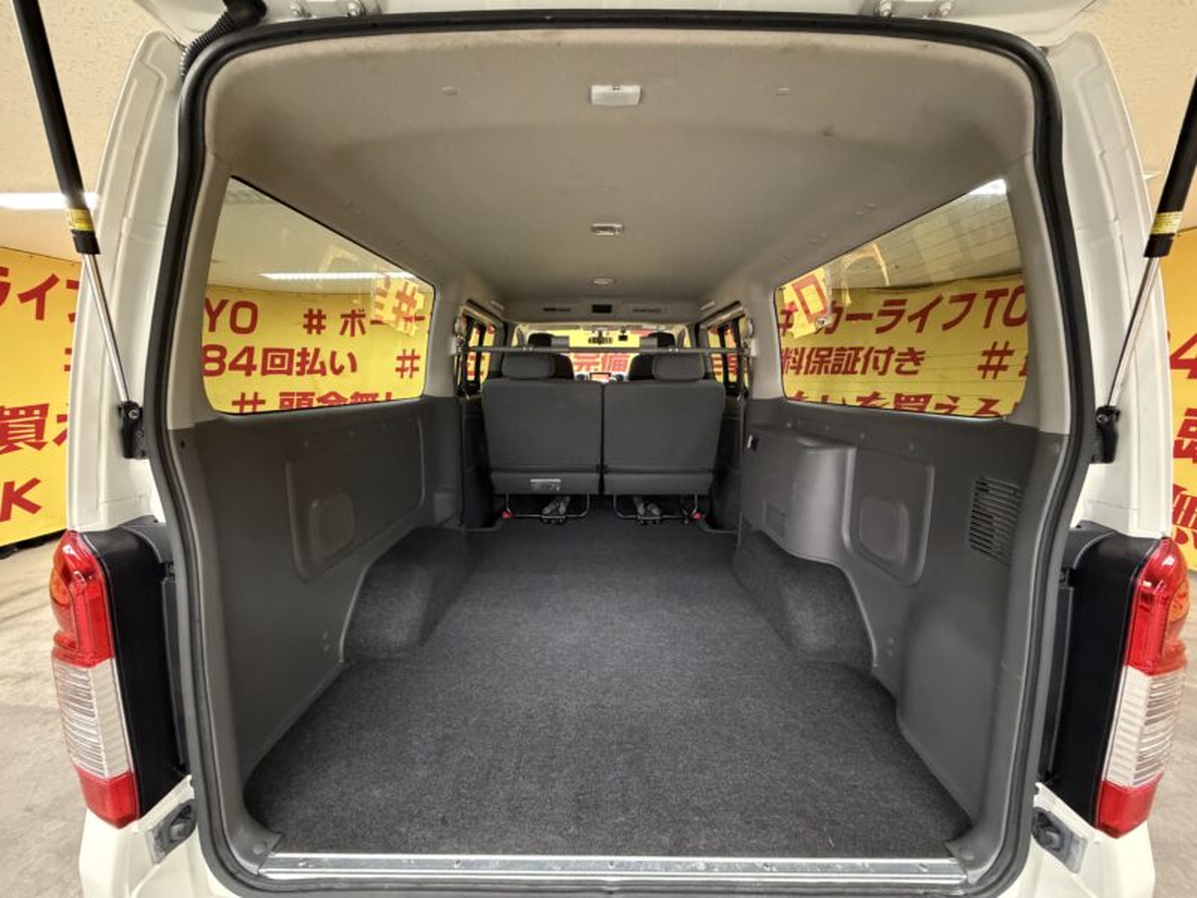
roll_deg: +0.4
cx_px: 598
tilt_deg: -8.4
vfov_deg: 85.7
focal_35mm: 14
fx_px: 484
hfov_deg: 102.1
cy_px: 449
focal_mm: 2.22
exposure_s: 1/50
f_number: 2.2
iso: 1250
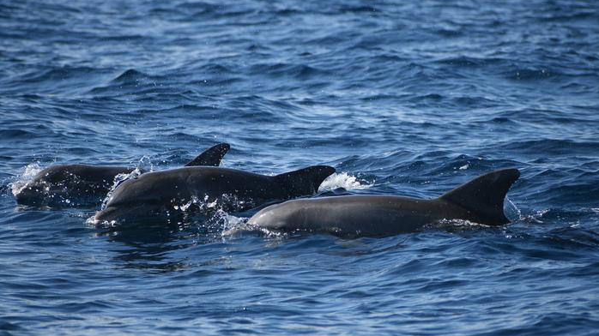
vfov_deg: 2.6
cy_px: 184
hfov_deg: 4.6
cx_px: 300
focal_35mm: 473
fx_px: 7510
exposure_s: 1/1000
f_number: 7.1
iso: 320
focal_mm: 300
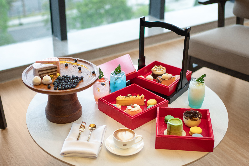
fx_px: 360
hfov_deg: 38.2
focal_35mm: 52
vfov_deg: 26.0
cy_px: 83
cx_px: 124
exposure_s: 1/250
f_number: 1.8
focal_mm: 35
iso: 64
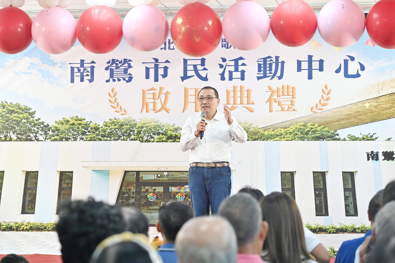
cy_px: 132
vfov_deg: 15.0
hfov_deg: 22.4
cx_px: 198
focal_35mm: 91
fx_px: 998
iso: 640
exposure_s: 1/160
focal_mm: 91
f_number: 4
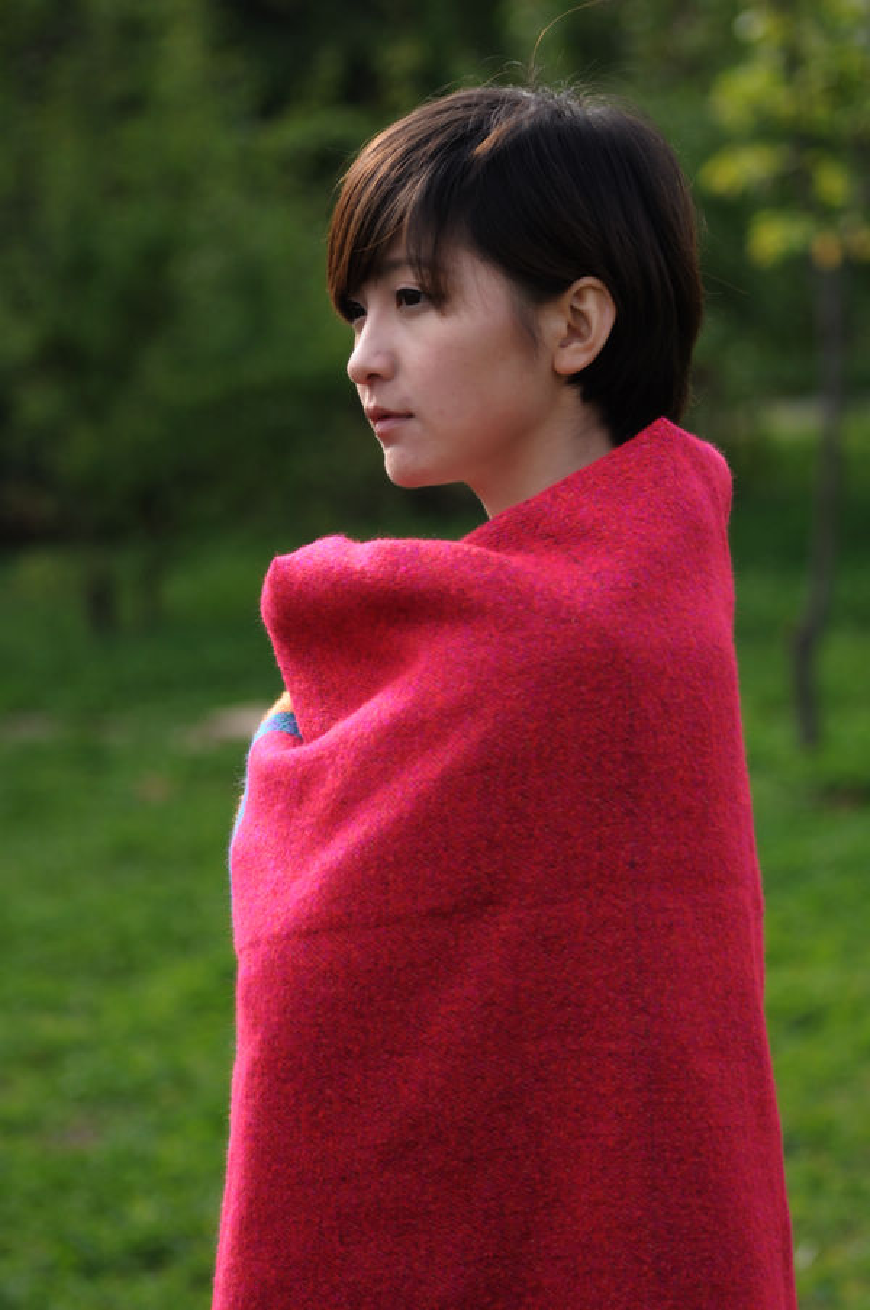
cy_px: 655
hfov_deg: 9.6
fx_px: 5177
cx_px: 435
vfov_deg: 14.4
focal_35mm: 142
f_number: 4
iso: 200
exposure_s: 1/500
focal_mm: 95
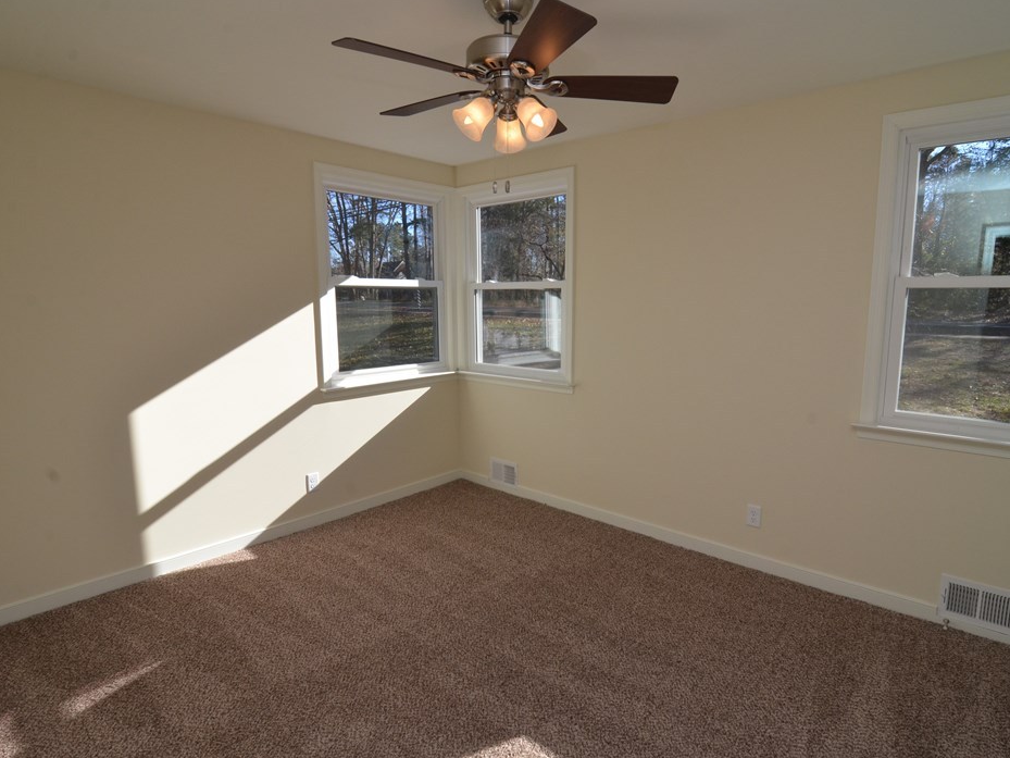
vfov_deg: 69.9
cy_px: 368
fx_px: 542
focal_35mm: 19
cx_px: 550
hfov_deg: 85.8
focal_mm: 11
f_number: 11
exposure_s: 1/250
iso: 640
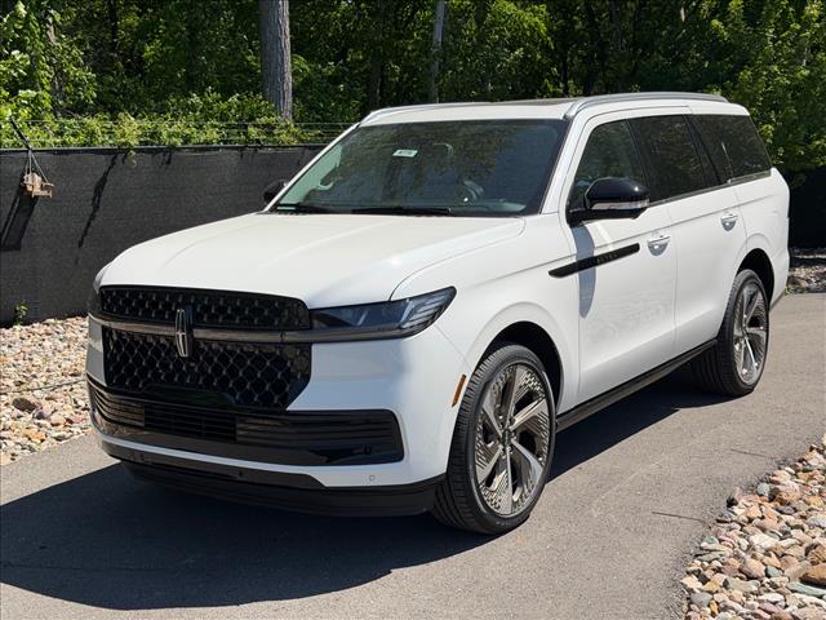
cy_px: 310
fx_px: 1145
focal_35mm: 48
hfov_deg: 39.7
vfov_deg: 30.3
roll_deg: -0.6
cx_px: 413
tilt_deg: -6.5
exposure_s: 1/6024
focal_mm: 6.76
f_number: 1.78
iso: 64
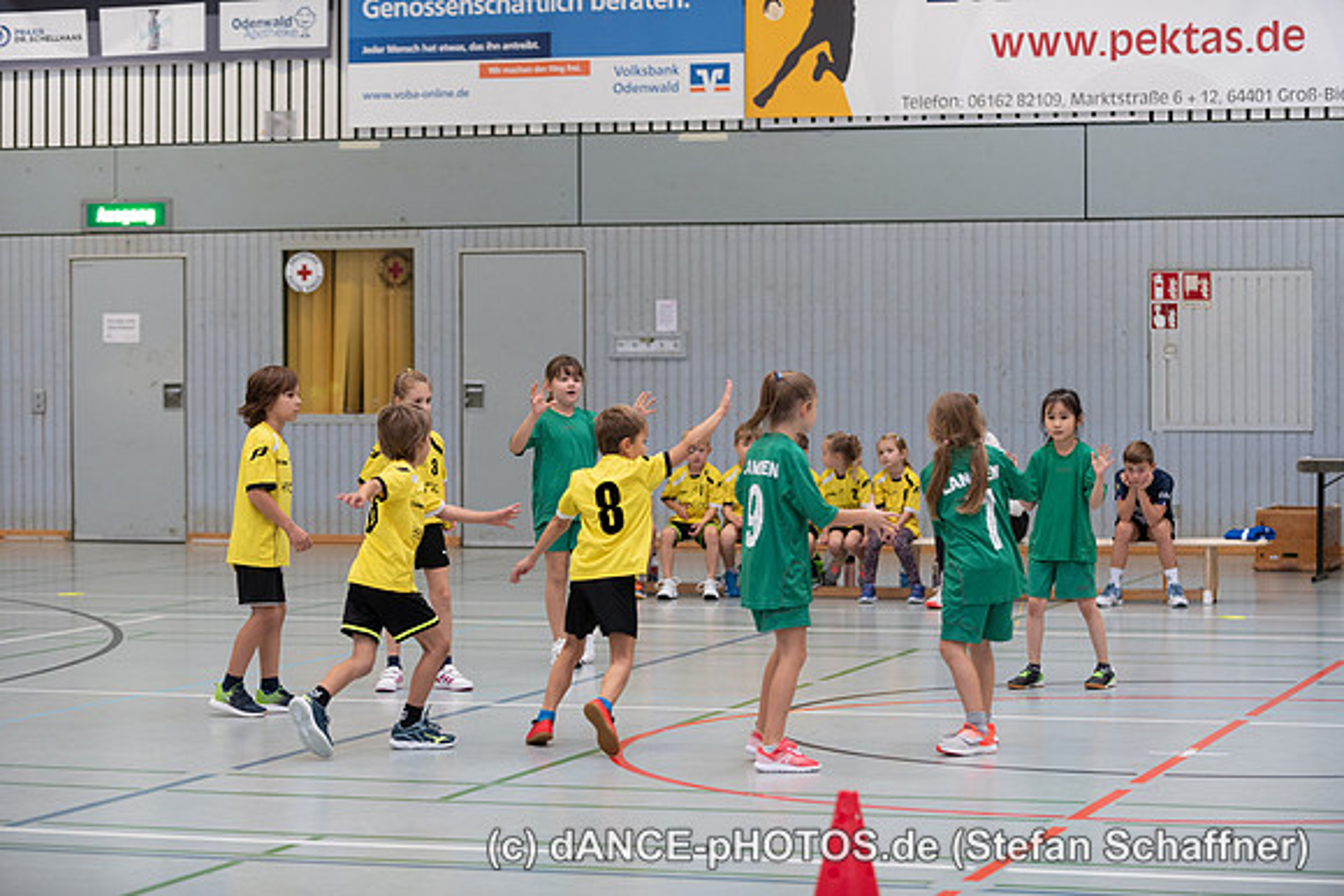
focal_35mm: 98
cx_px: 672
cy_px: 448
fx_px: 3659
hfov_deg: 20.8
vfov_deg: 14.0
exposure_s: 1/320
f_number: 2.8
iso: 1000
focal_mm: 98
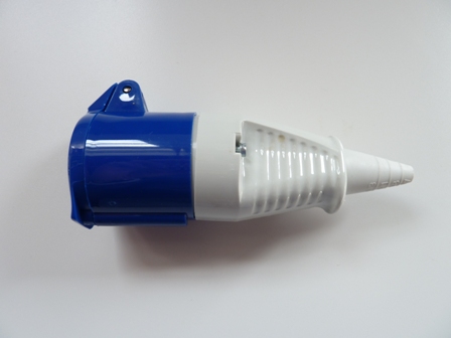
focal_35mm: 25
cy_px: 169
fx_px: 326
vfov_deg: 54.9
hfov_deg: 69.4
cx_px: 226
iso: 80
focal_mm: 4.1
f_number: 3.3
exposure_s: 1/60
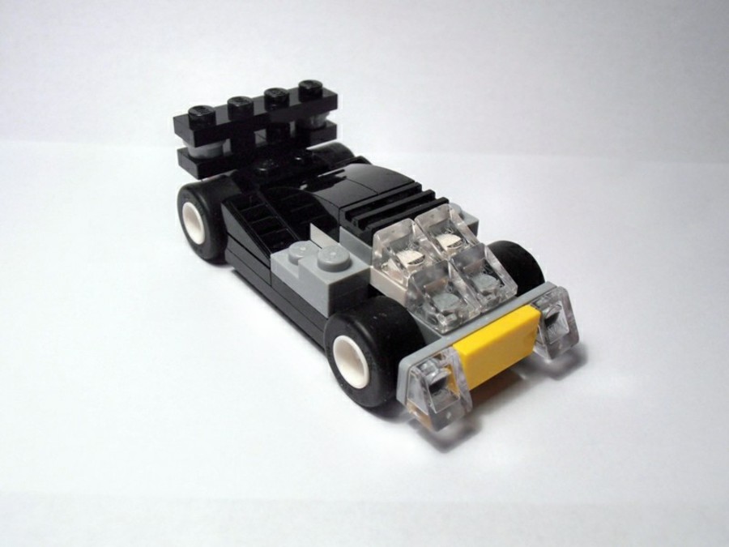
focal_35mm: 37
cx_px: 364
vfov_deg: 38.7
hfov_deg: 50.1
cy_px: 274
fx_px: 779
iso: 80
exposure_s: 1/80
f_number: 3.9
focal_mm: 6.61
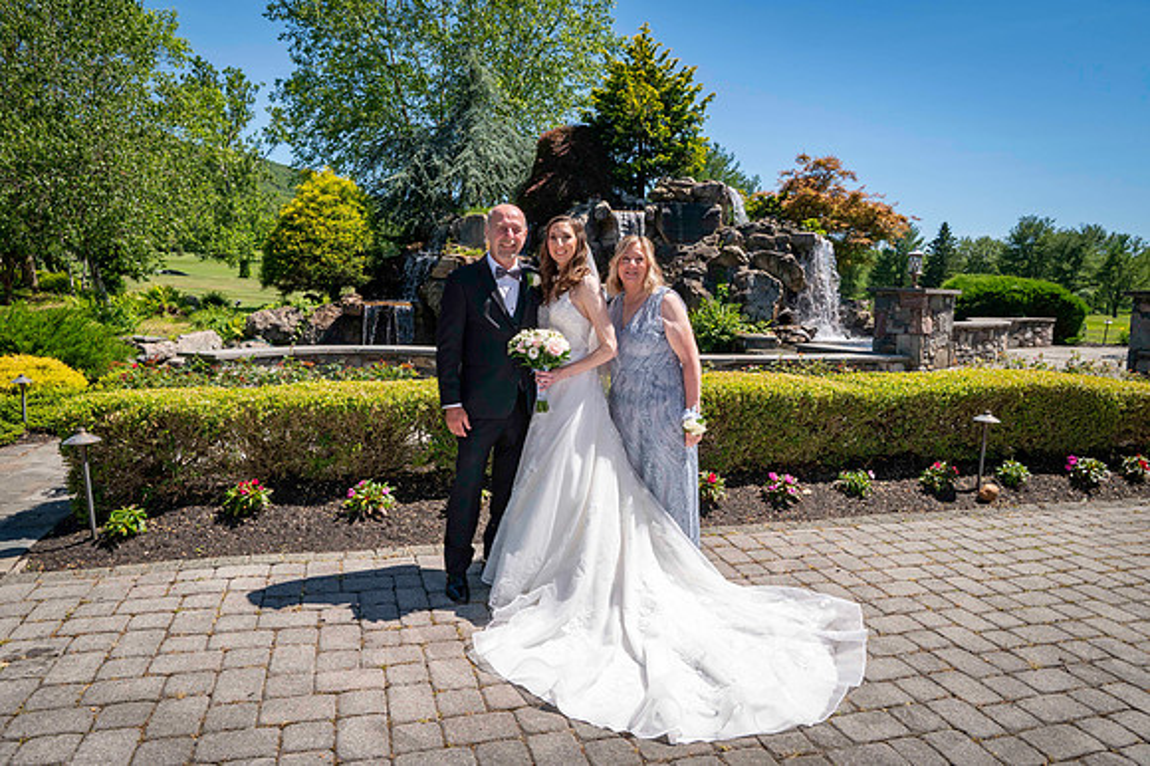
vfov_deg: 53.1
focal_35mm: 24
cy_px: 383
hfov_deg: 73.8
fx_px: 766
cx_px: 575
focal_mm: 24
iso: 500
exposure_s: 1/400
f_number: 16
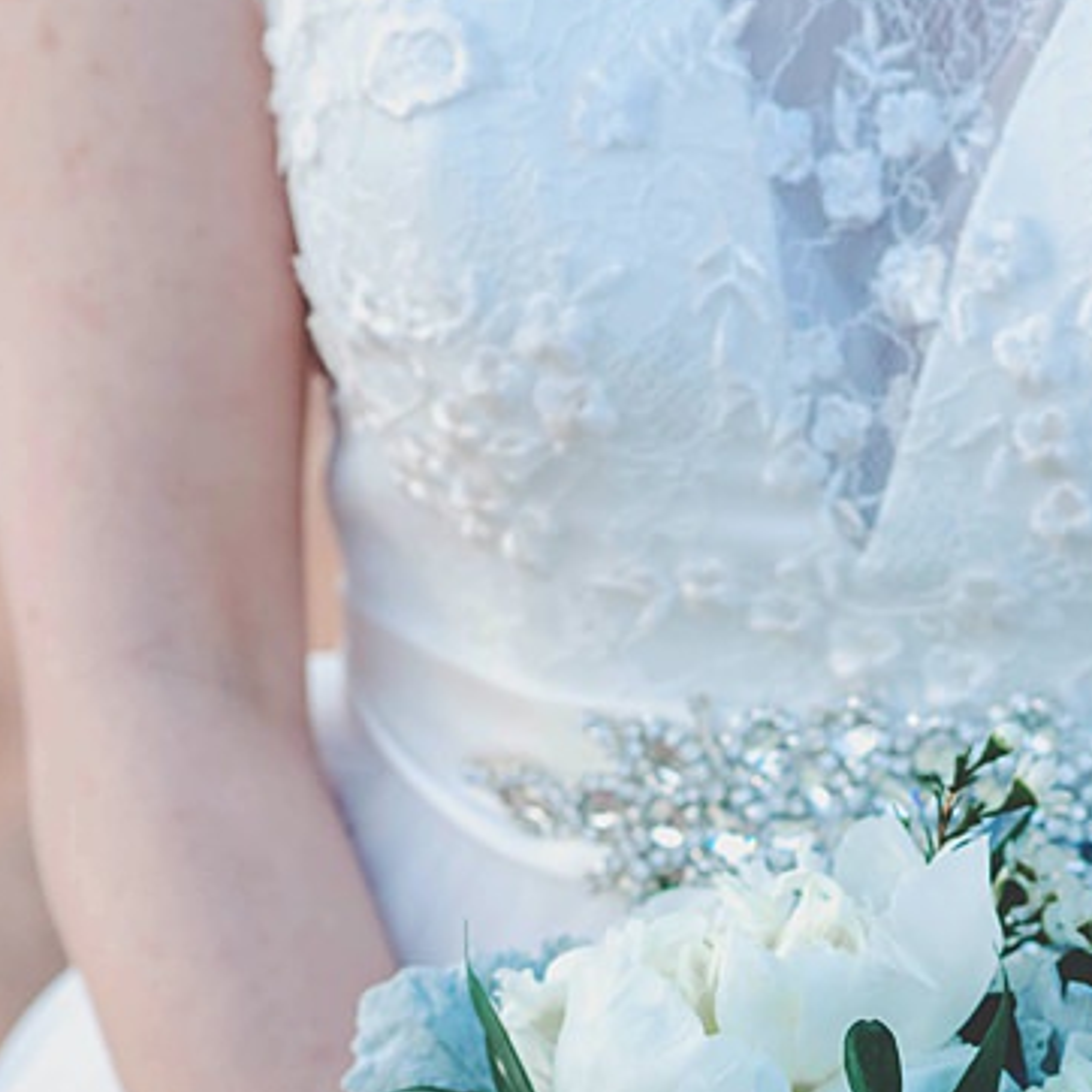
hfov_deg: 7.8
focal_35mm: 225
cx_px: 821
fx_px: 8030
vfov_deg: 7.6
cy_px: 1655
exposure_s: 1/250
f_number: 4
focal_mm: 85
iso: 200
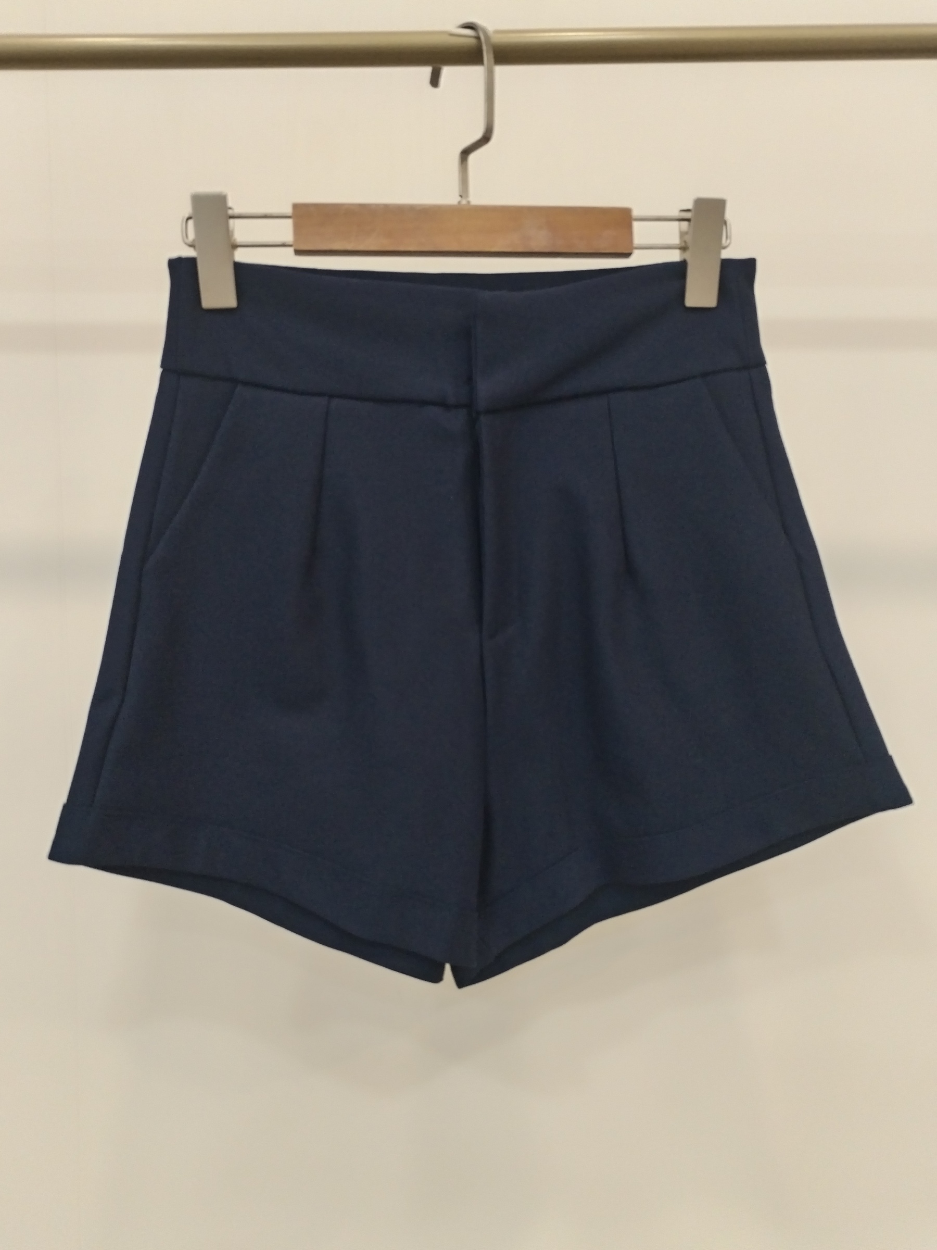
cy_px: 625
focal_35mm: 29
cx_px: 468
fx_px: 1047
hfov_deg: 48.2
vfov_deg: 61.7
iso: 492
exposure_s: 1/60
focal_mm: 4.75
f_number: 1.8
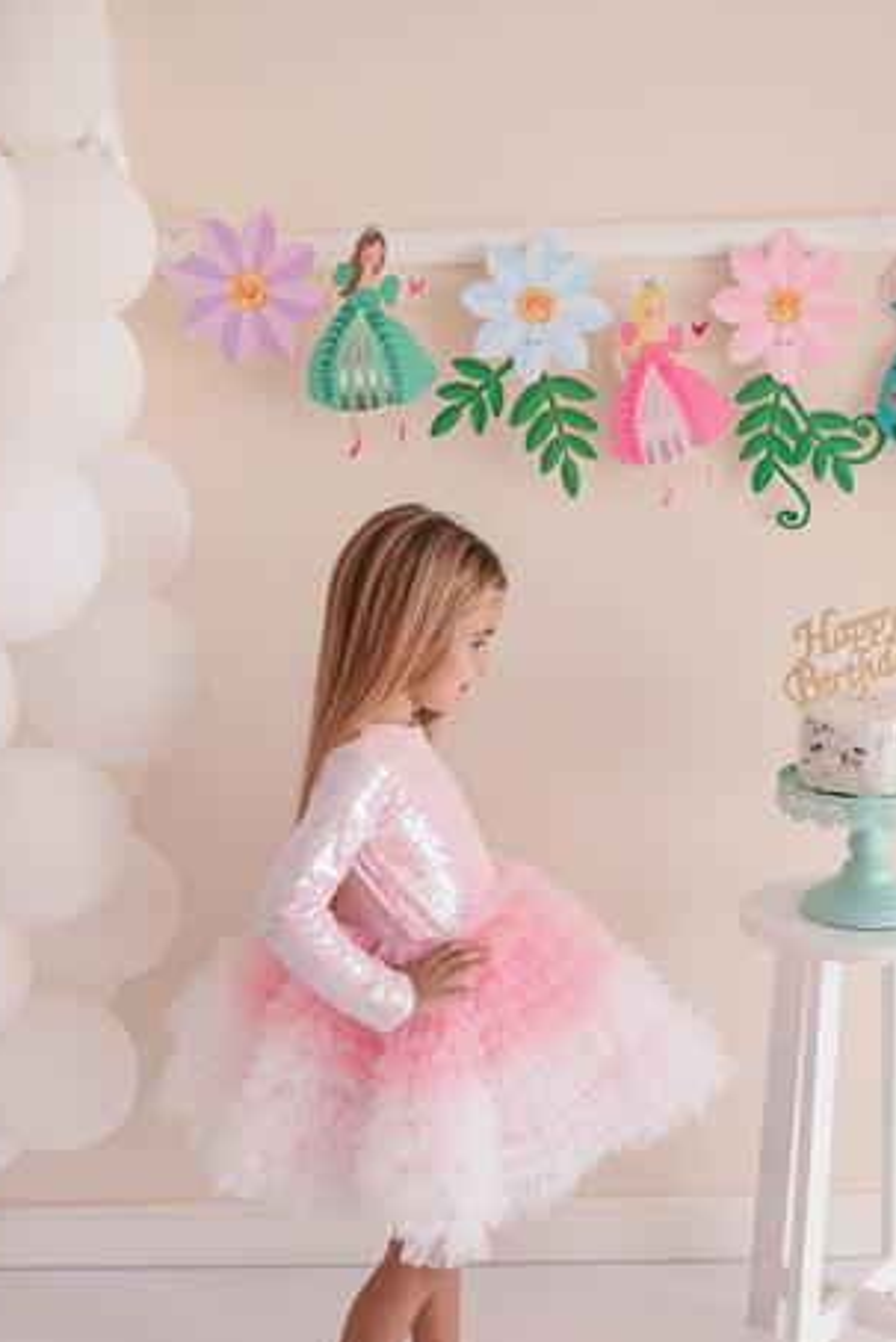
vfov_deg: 43.2
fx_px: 1679
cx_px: 535
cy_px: 854
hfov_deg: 29.8
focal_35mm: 45
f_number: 2.2
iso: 100
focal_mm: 35
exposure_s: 1/250
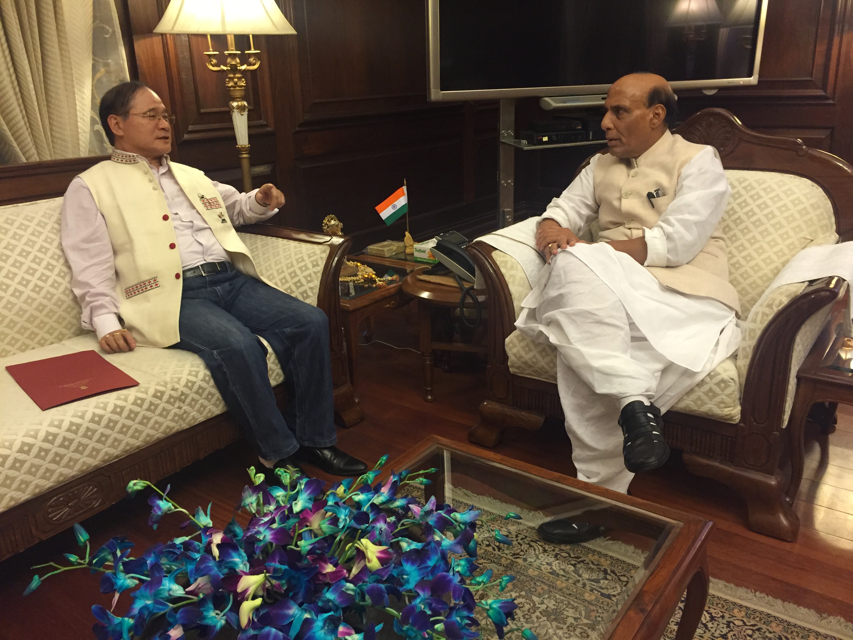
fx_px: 715
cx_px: 426
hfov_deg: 61.7
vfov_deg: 48.2
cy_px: 320
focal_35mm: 29
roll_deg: +1.0
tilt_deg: -18.5
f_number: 2.2
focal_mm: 4.15
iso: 250
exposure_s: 1/33
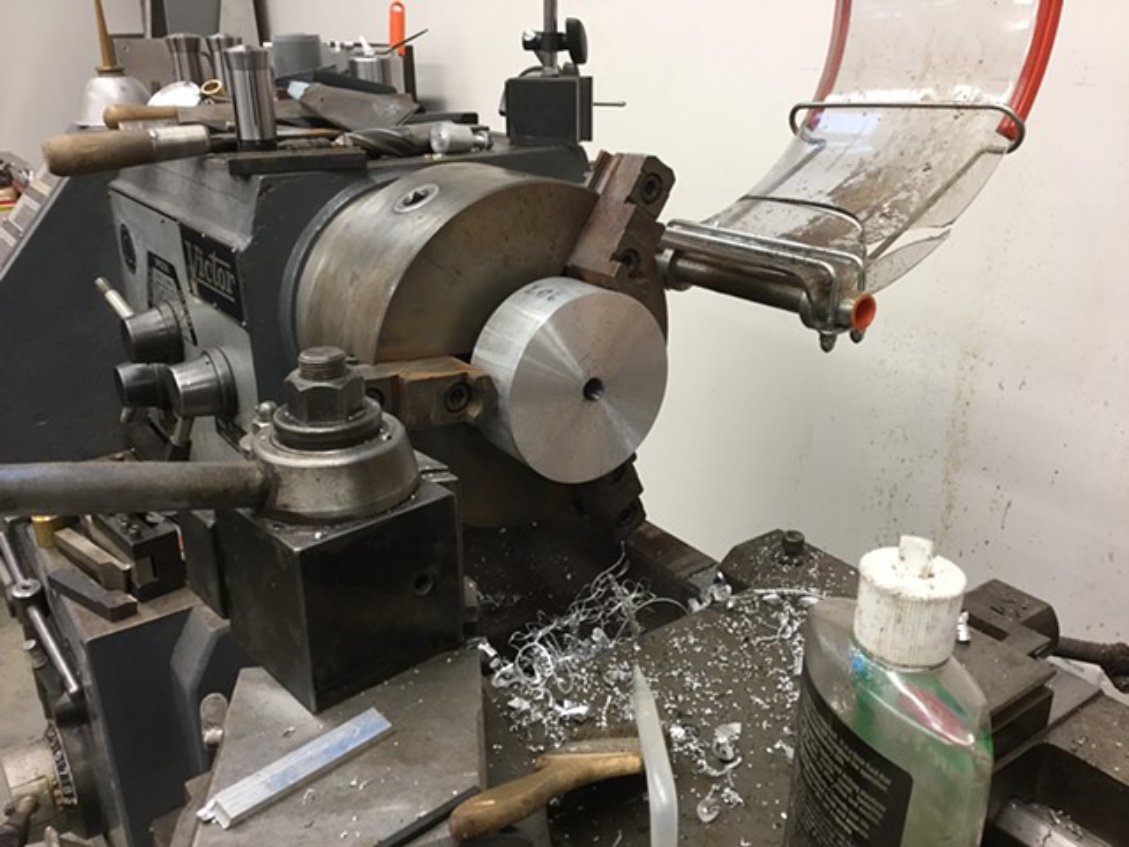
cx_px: 564
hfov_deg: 58.4
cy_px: 424
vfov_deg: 45.4
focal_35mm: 31
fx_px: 1011
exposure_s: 1/30
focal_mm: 3.3
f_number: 2.4
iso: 50
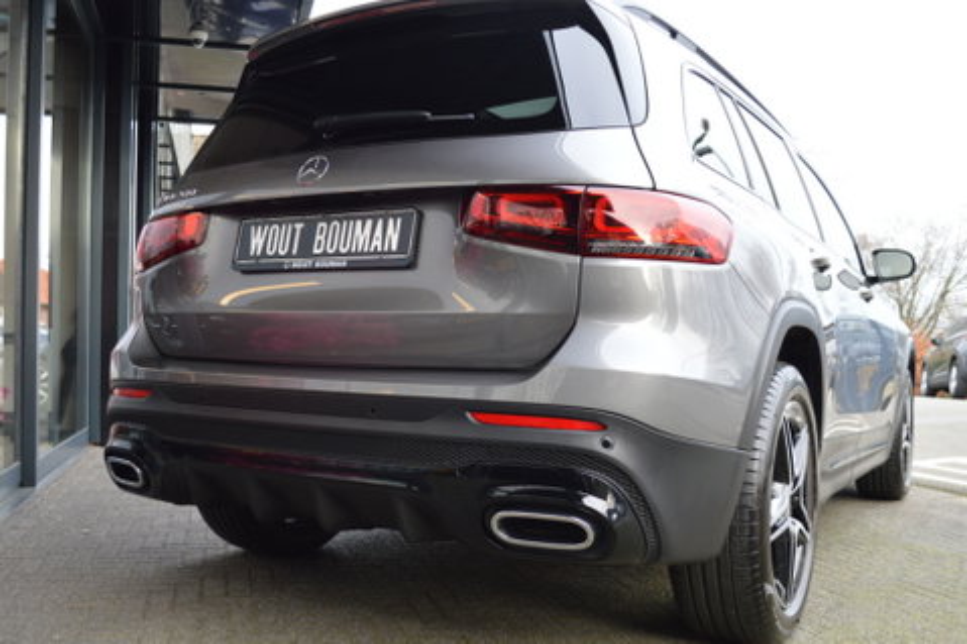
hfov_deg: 57.2
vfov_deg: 39.9
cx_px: 484
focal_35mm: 33
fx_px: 886
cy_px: 322
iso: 400
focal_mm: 22
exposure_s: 1/100
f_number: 5
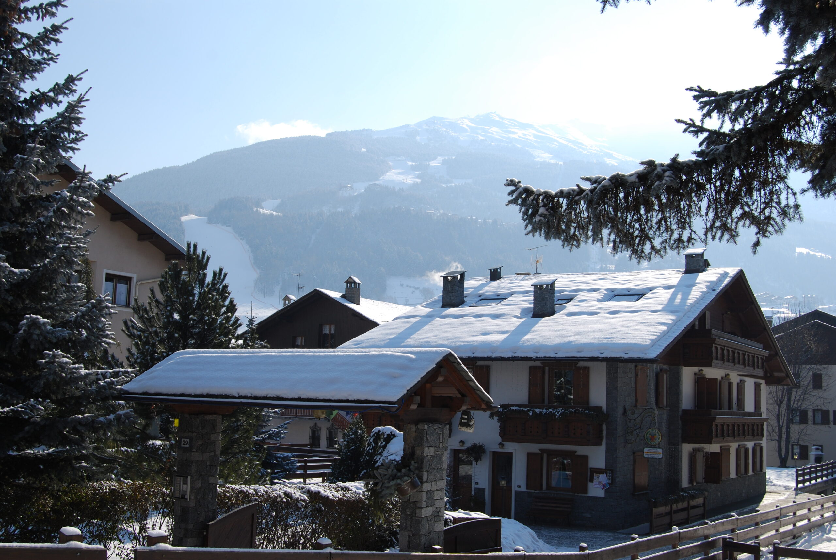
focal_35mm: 42
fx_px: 977
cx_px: 418
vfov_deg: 32.0
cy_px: 280
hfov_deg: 46.3
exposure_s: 1/320
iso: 100
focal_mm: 28
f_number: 9
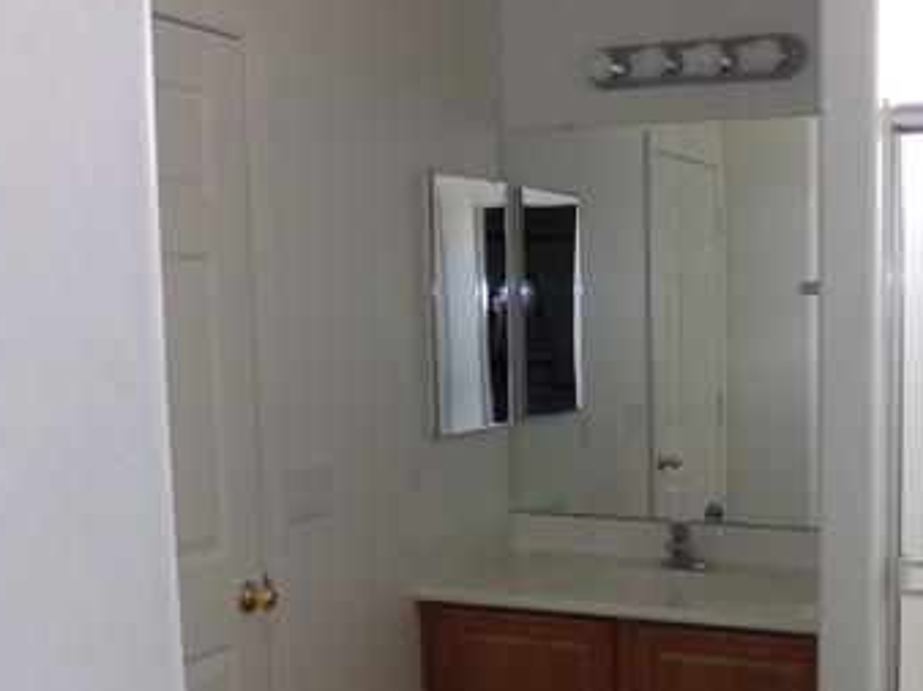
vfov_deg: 28.8
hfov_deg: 37.5
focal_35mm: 50
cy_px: 492
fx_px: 1332
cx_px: 661
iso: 200
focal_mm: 5.9
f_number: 3.4
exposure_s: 1/34
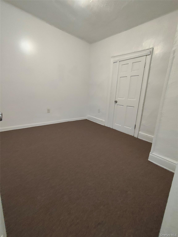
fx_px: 103
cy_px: 118
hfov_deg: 81.8
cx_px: 89
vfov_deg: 98.2
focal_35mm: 15
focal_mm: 1.64
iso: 468
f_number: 2.2
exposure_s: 1/40
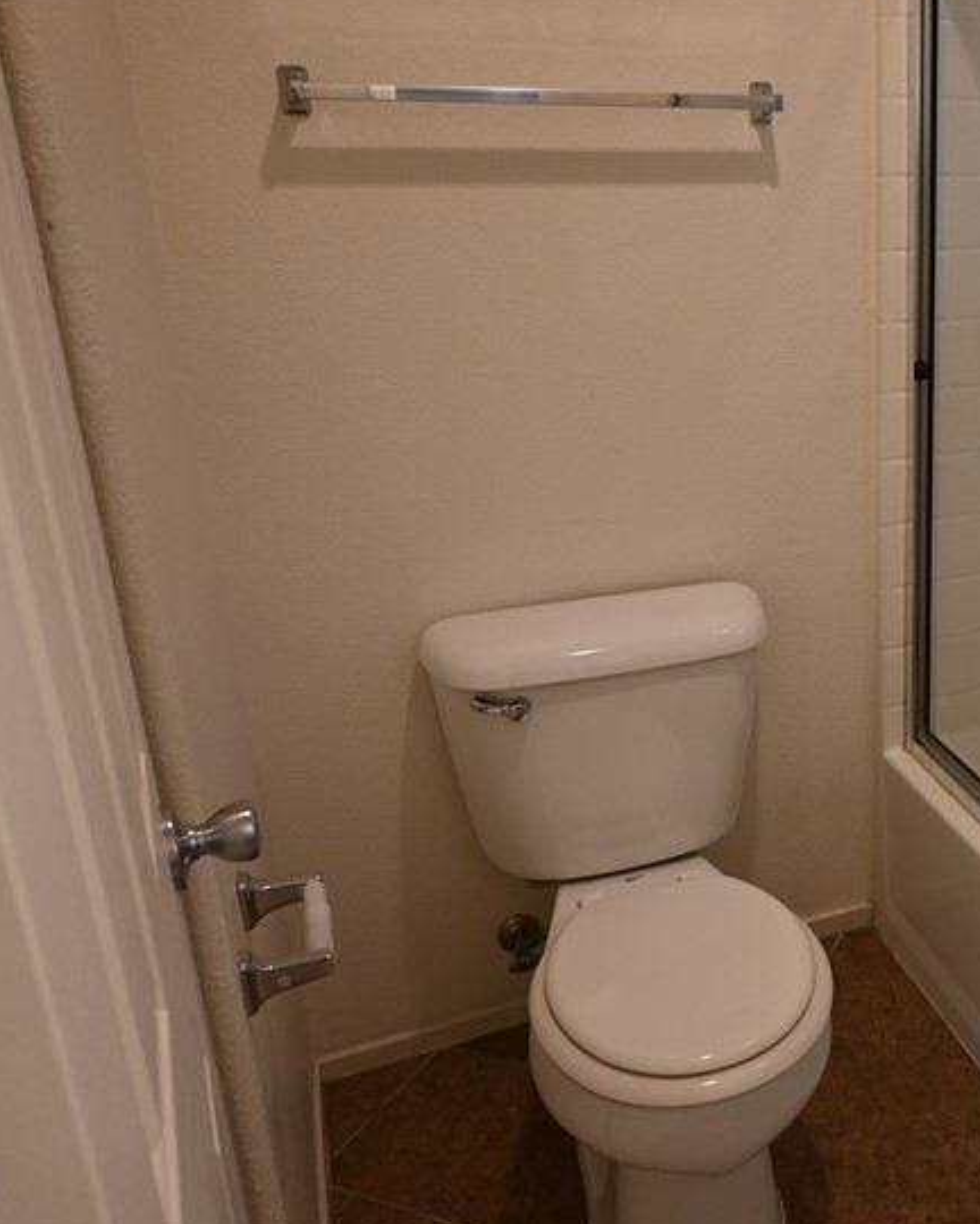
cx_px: 957
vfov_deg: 52.7
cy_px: 535
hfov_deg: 38.9
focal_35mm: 34
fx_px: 1233
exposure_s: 1/125
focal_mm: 12
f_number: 3.5
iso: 800
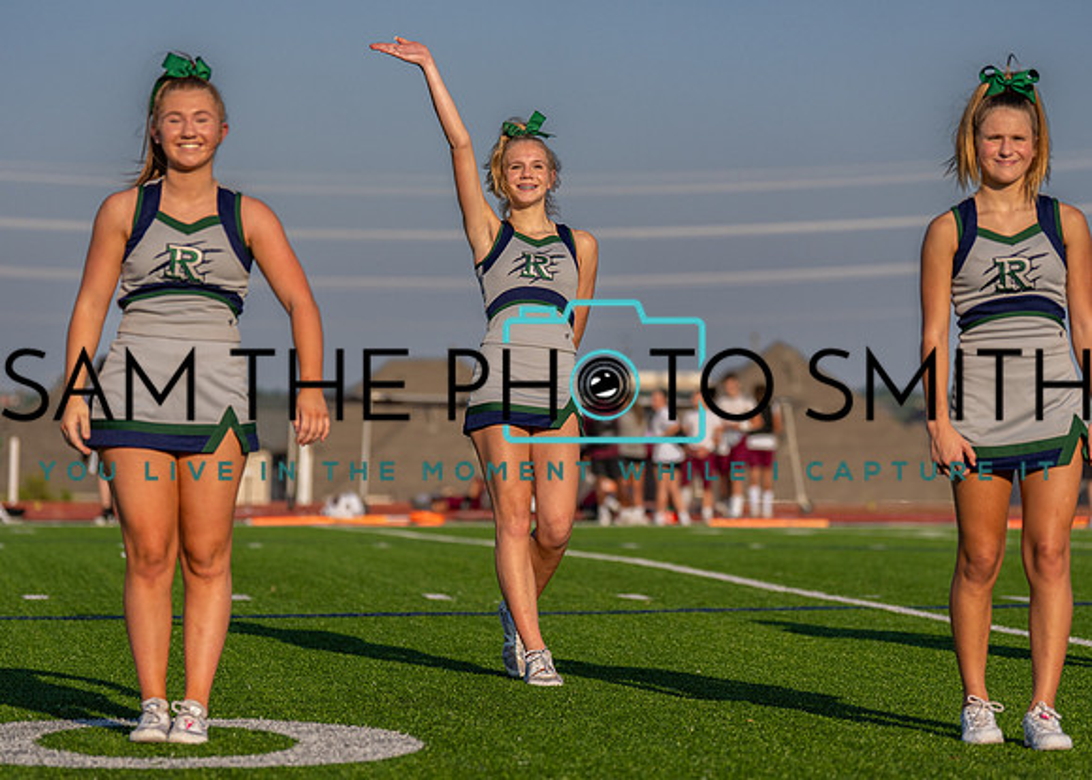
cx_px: 554
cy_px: 325
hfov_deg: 12.9
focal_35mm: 156
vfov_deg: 9.2
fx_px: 4848
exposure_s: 1/5000
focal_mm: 105
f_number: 2.8
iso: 100
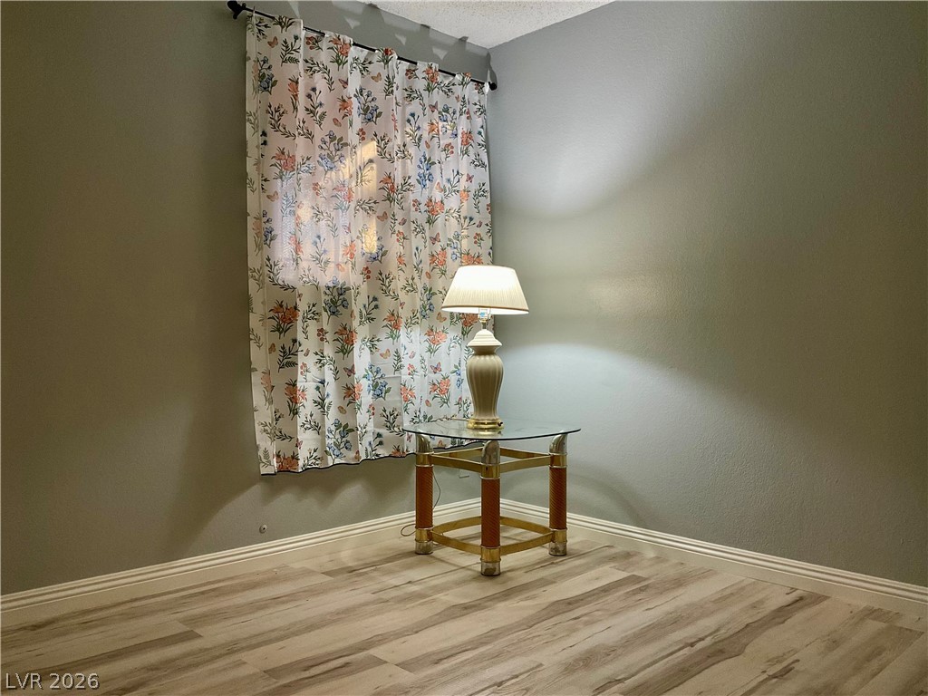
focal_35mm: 29
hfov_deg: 61.7
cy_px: 348
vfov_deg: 48.2
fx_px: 777
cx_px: 464
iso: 125
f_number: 1.8
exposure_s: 1/60
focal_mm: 3
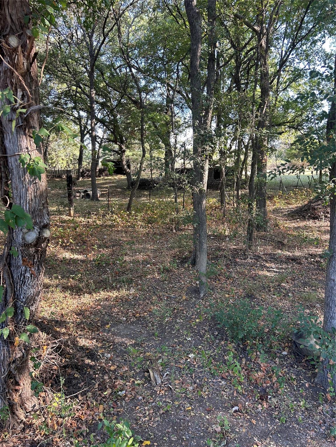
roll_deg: +2.1
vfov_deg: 67.3
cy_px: 224
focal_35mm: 26
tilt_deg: -10.3
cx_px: 168
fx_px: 336
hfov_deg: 53.1
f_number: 1.5
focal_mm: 5.7
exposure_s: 1/121
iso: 40
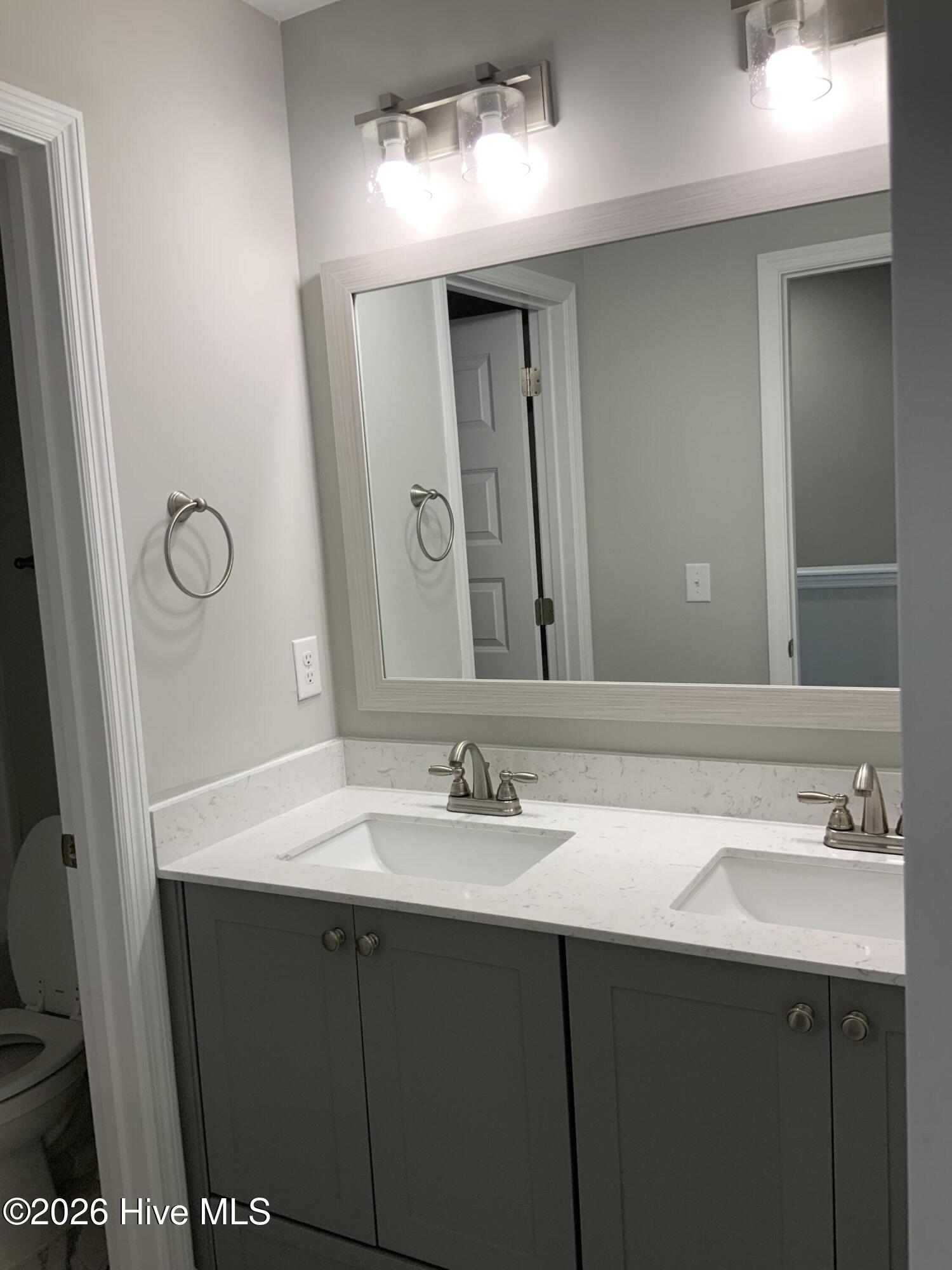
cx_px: 476
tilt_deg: -7.3
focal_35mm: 29
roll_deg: +4.5
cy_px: 635
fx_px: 1063
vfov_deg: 61.7
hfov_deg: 48.2
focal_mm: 3
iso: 50
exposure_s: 1/120
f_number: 1.8
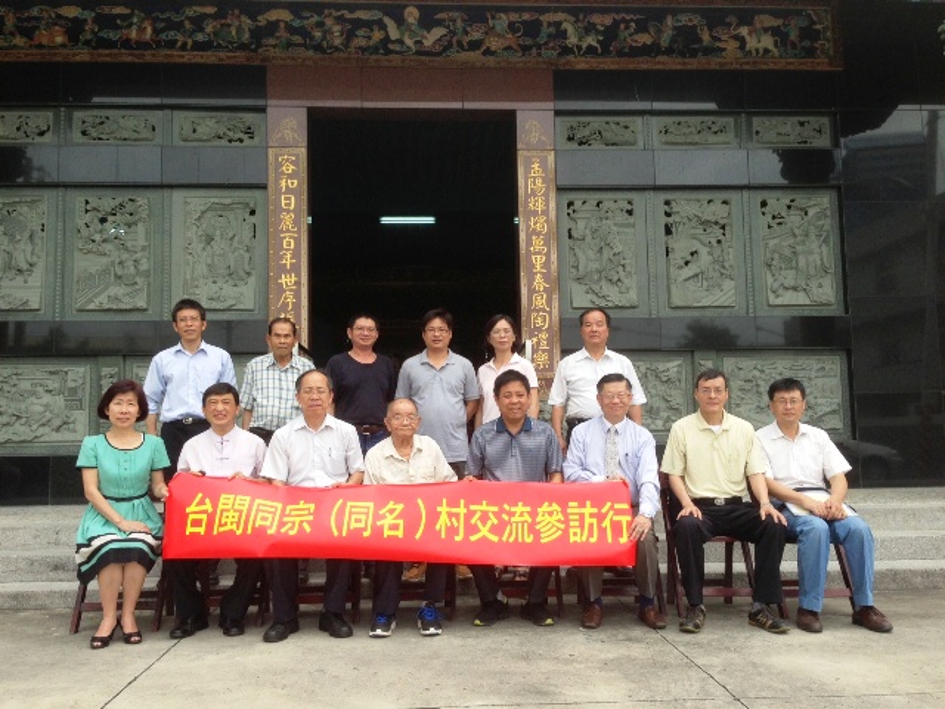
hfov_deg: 55.4
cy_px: 354
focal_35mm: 33
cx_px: 472
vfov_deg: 42.9
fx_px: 901
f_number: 2.4
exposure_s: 1/609
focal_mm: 4.13
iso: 50
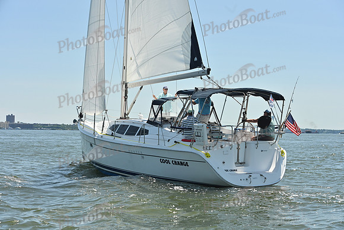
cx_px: 172
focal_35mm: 70
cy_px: 115
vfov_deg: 19.5
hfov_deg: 28.8
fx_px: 669
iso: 320
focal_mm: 70
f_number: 8
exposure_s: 1/1600
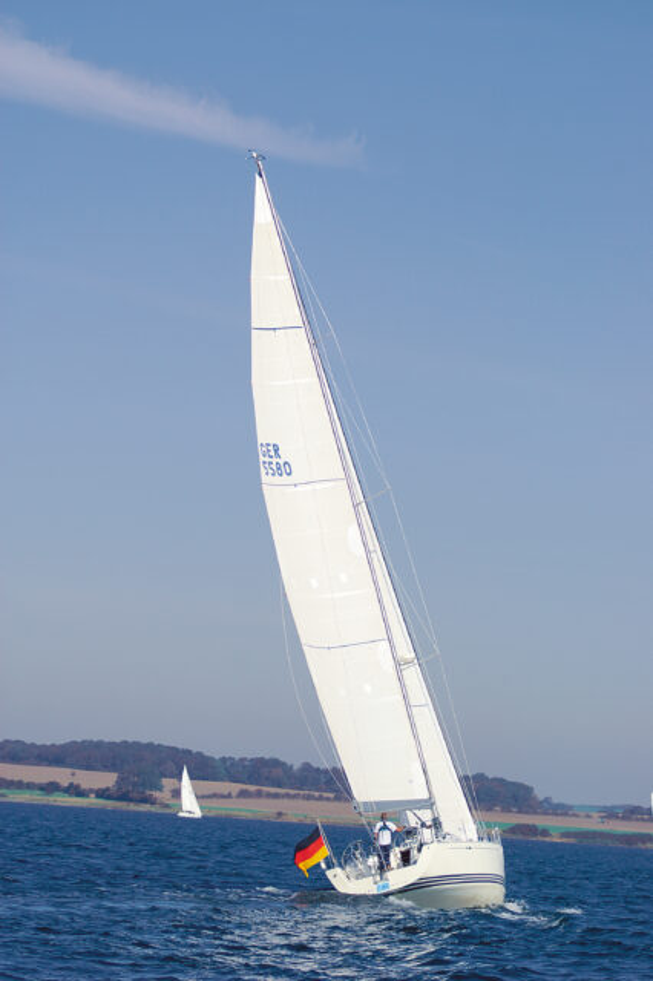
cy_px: 490
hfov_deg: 9.1
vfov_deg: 13.7
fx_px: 4085
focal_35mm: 150
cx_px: 326
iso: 100
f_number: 6.3
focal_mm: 100
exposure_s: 1/1250
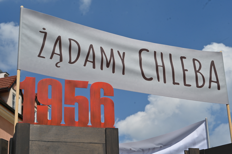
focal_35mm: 79
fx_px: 509
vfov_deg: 17.3
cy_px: 77
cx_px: 116
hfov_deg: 25.7
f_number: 11
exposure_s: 1/500
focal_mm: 79
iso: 100
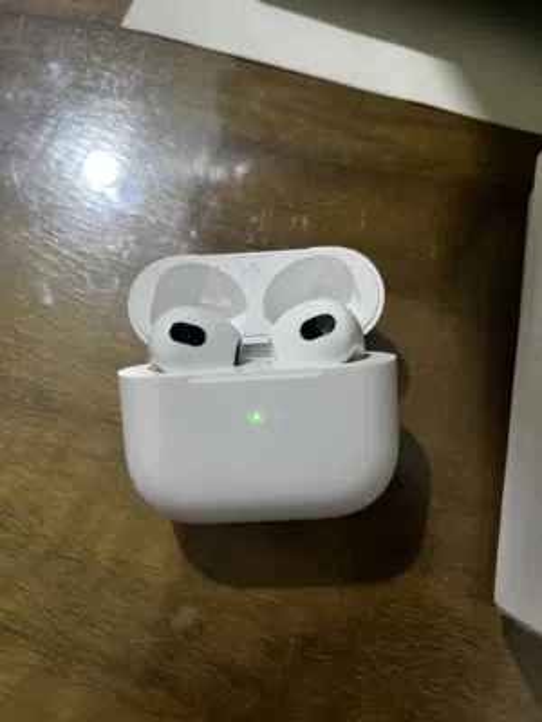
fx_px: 543
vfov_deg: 67.3
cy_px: 361
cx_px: 271
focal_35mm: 26
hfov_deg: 53.1
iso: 400
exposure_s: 1/33
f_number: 1.6
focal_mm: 5.1
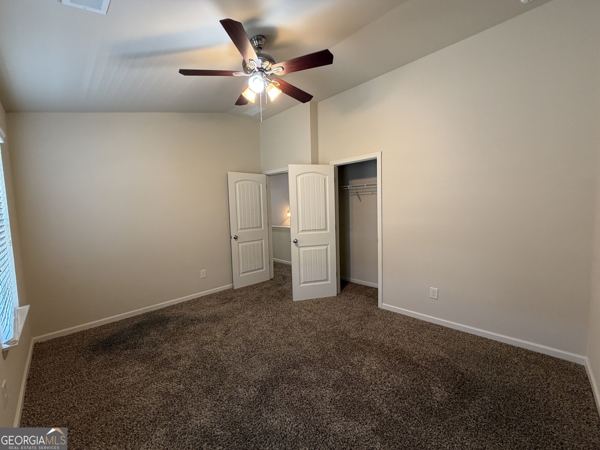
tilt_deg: -4.5
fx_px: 243
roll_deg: +1.9
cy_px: 225
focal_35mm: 14
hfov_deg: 102.1
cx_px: 300
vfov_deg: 85.7
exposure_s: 1/60
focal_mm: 2.22
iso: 320
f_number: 2.2
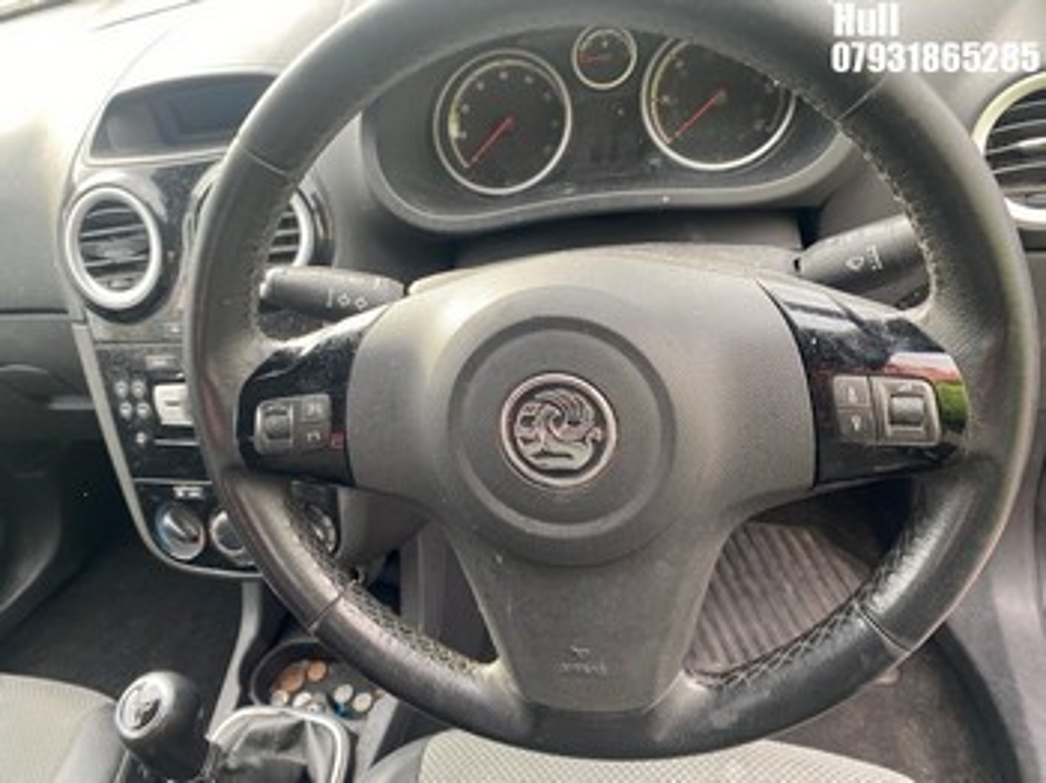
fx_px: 785
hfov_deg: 67.3
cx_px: 523
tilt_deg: -37.0
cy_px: 392
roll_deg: +15.3
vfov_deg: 53.0
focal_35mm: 26
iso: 125
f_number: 1.8
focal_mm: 4.25
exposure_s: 1/111
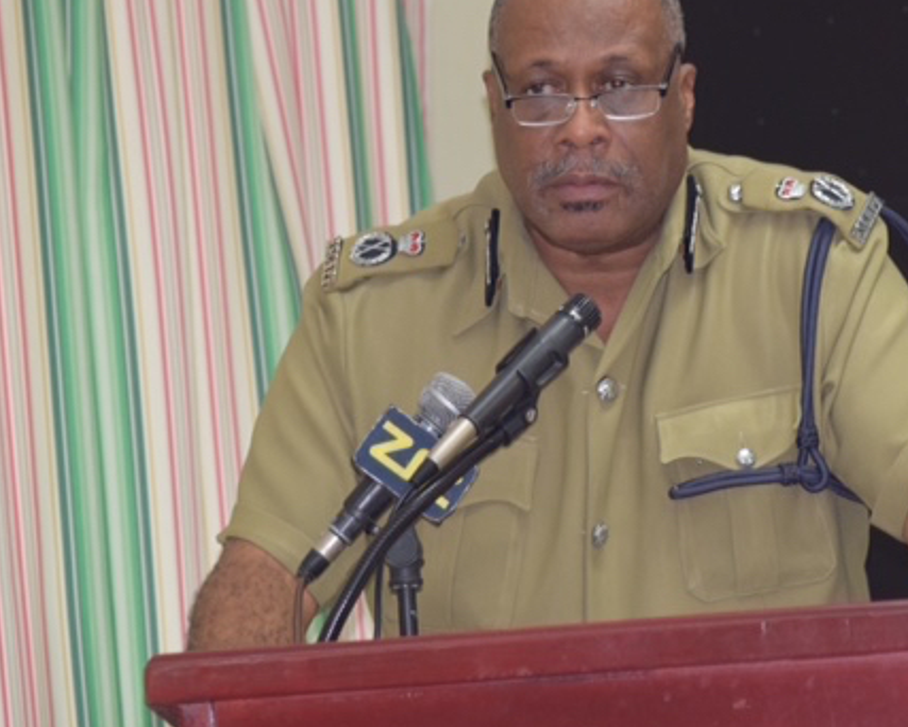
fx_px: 5961
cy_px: 359
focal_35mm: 222
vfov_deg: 7.0
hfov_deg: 8.7
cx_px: 559
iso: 800
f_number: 5
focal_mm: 105
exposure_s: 1/100
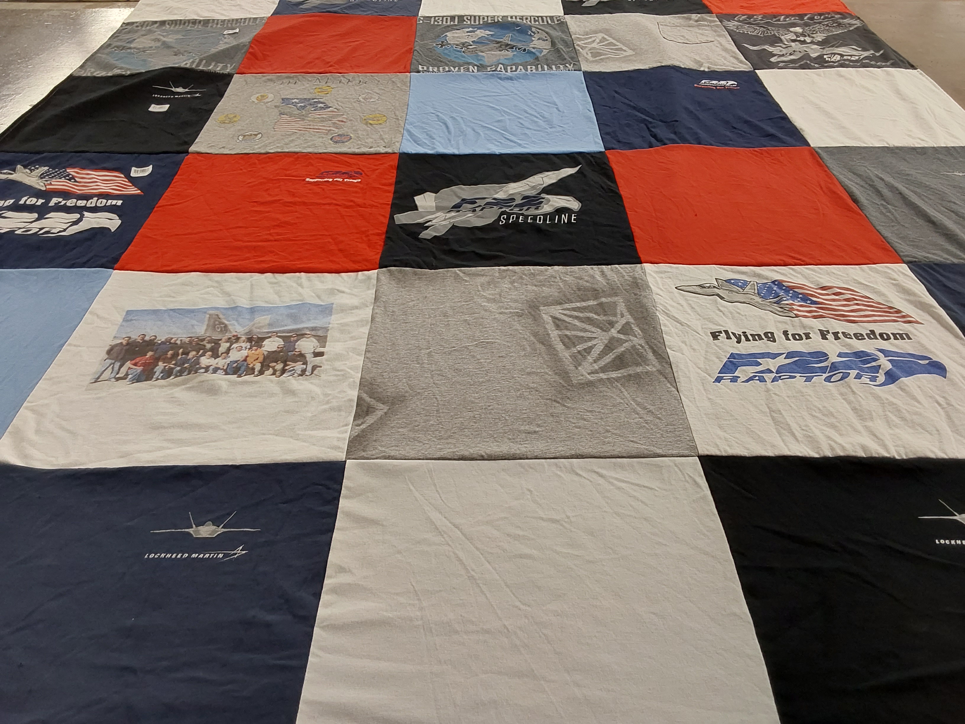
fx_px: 781
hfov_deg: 63.4
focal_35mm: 28
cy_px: 362
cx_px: 482
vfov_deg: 49.7
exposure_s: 1/60
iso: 80
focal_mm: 2.91
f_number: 1.9
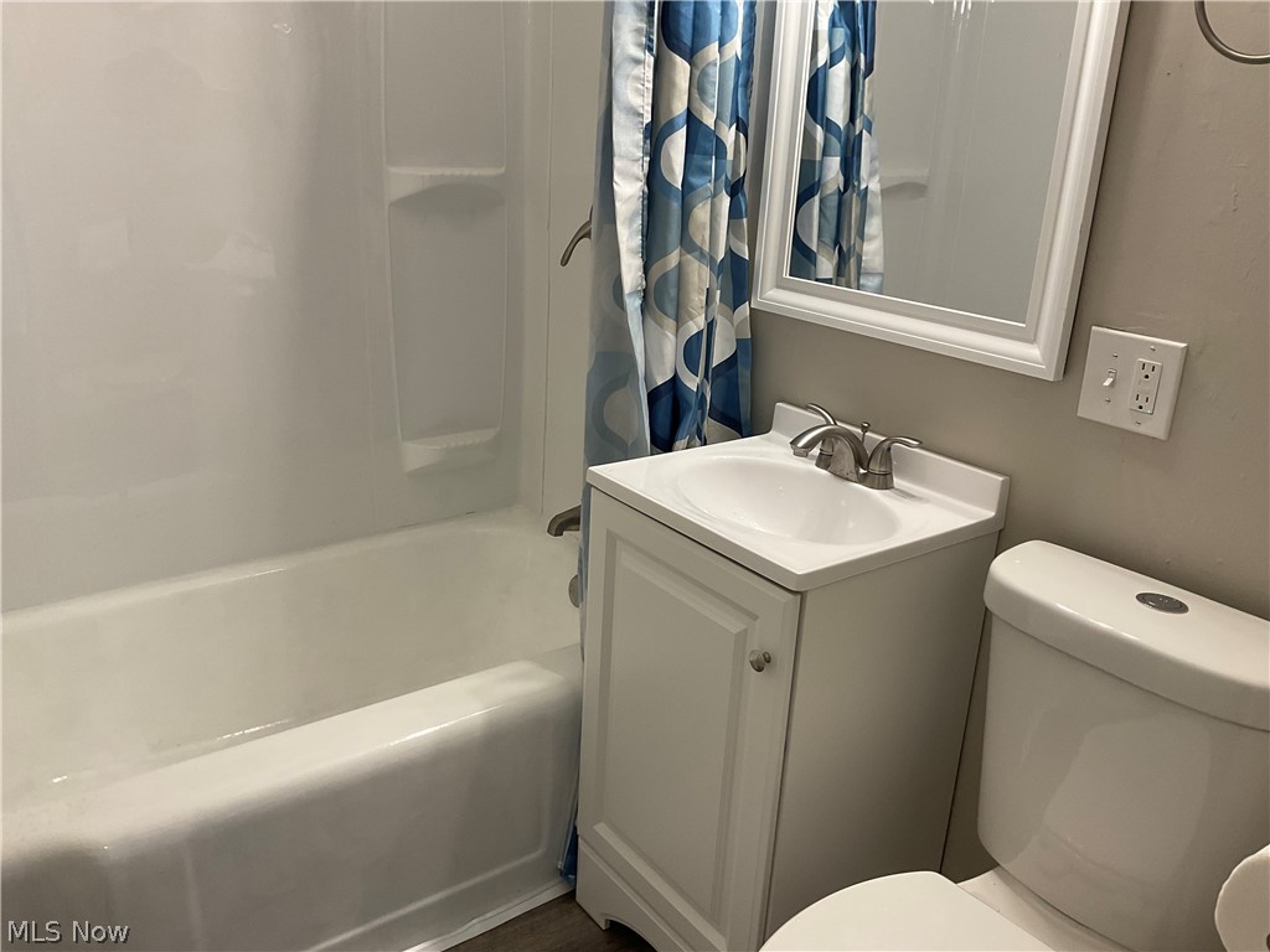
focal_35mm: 29
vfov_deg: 48.2
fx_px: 1064
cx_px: 635
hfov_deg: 61.7
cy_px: 476
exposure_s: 1/60
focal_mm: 3
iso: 40
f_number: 1.8
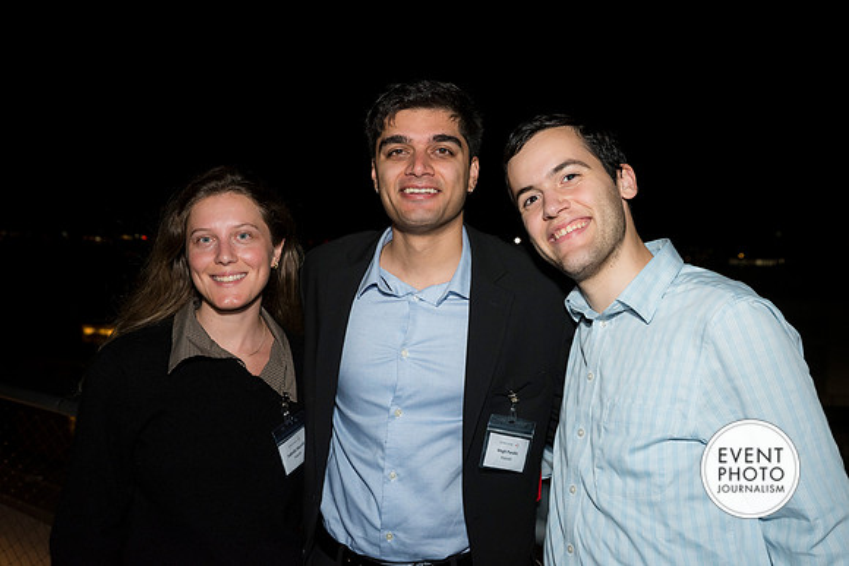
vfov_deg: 31.9
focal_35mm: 42
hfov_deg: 46.4
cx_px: 424
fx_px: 991
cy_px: 283
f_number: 5.6
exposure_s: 1/125
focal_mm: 42
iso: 1250
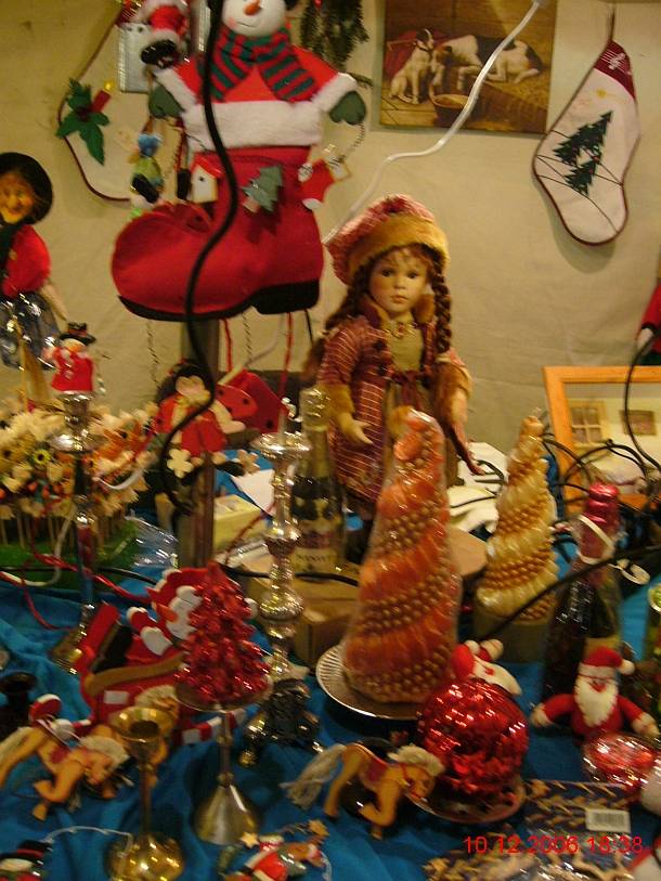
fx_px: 891
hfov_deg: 40.7
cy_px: 440
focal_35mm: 35
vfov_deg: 52.6
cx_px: 330
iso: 200
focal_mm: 5.8
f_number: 2.8
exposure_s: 1/8
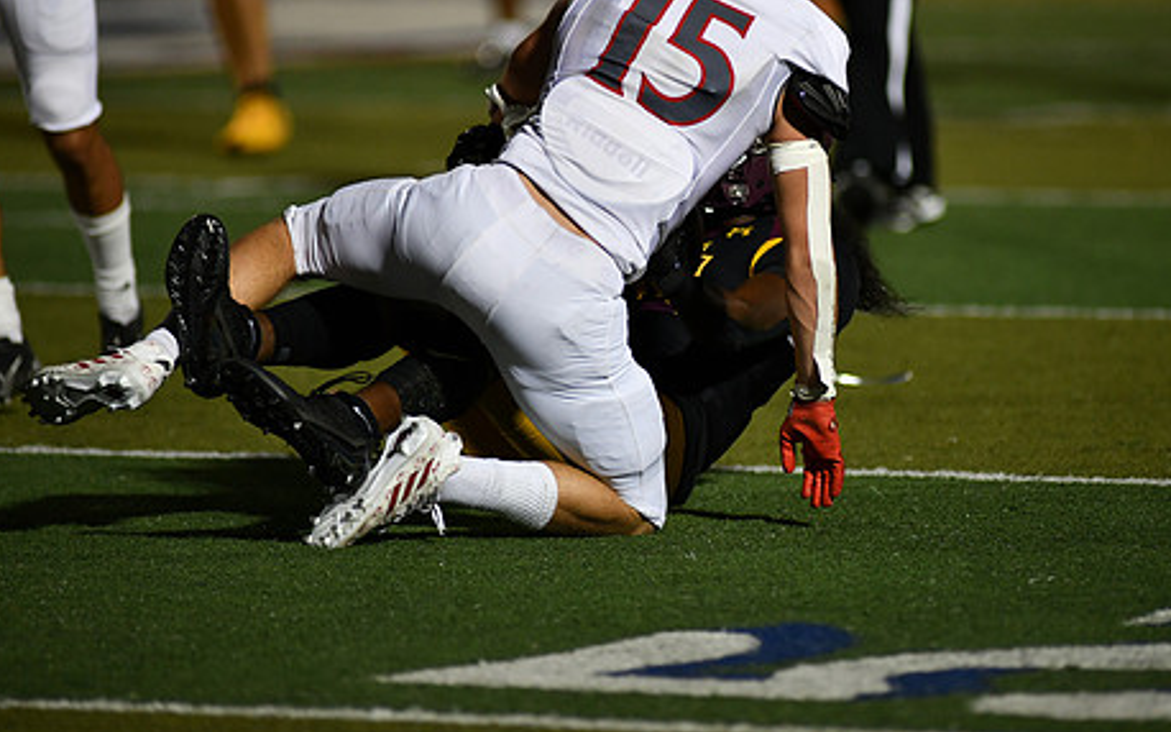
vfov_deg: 3.4
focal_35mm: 387
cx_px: 667
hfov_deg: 5.4
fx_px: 12348
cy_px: 262
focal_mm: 300
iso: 1250
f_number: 2.8
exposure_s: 1/1000
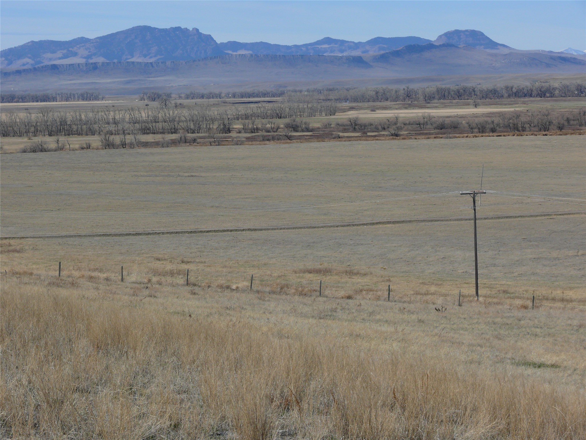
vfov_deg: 12.3
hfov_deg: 16.4
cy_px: 220
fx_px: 2031
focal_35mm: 120
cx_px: 293
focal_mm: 25.4
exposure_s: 1/400
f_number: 7.1
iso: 100
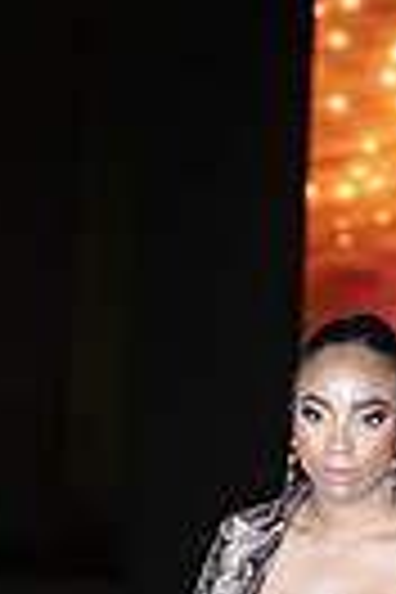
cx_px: 351
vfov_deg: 7.4
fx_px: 4488
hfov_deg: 5.0
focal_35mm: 272
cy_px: 994
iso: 1600
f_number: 2.8
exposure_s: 1/400
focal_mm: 80
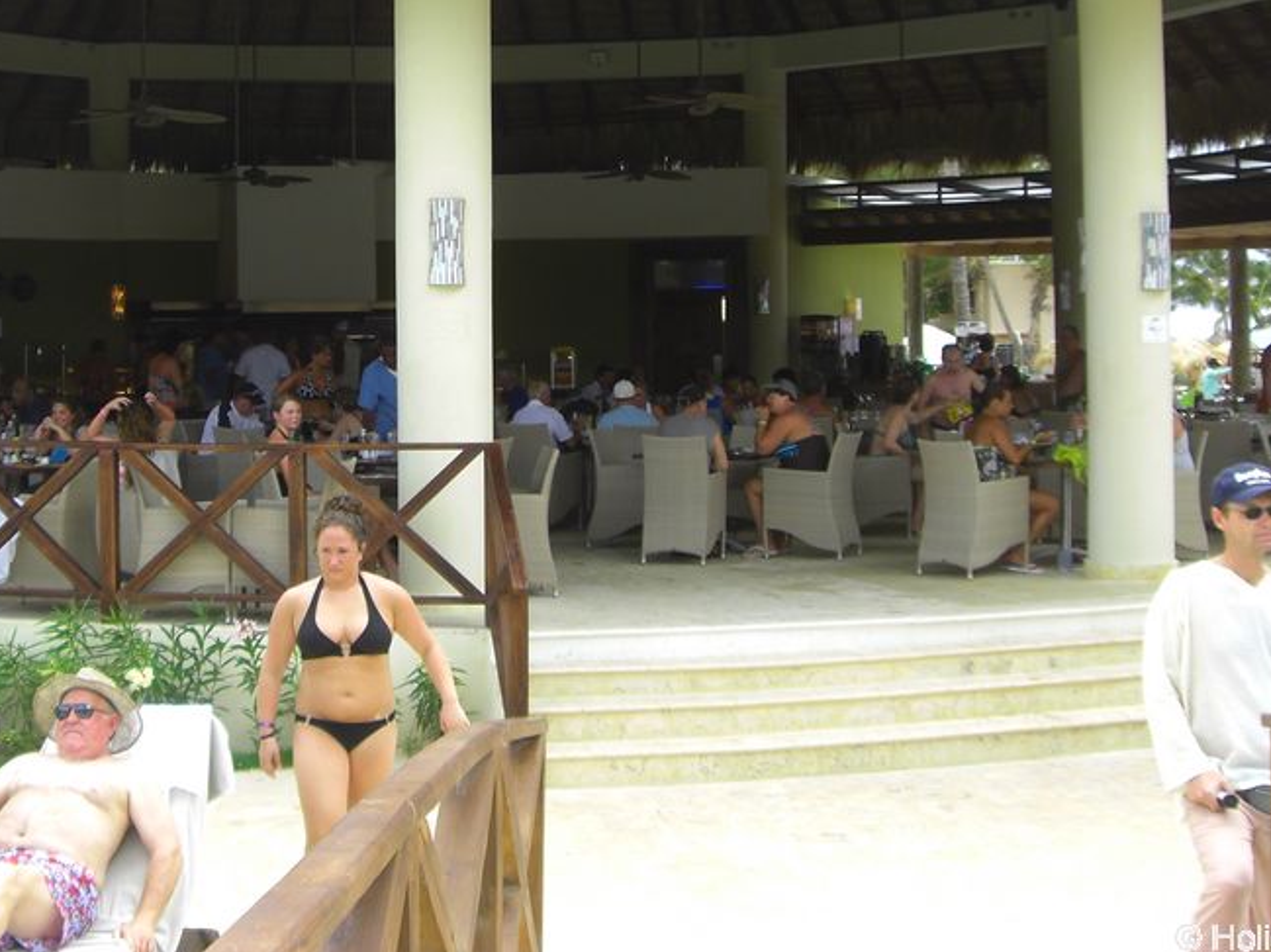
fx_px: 2202
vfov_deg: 24.1
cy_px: 217
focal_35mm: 60
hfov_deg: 32.0
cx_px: 456
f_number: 2.7
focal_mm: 6.2
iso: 64
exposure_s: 1/250
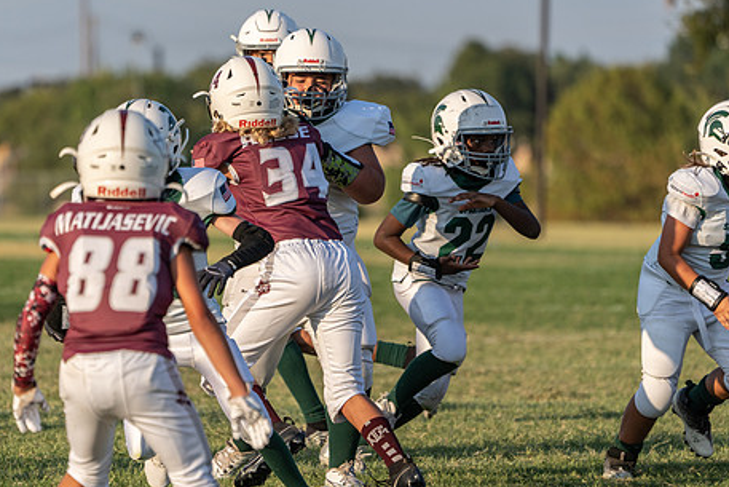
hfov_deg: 5.3
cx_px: 325
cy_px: 261
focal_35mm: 392
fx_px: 7940
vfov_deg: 3.5
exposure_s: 1/1600
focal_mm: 309
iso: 400
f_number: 5.6
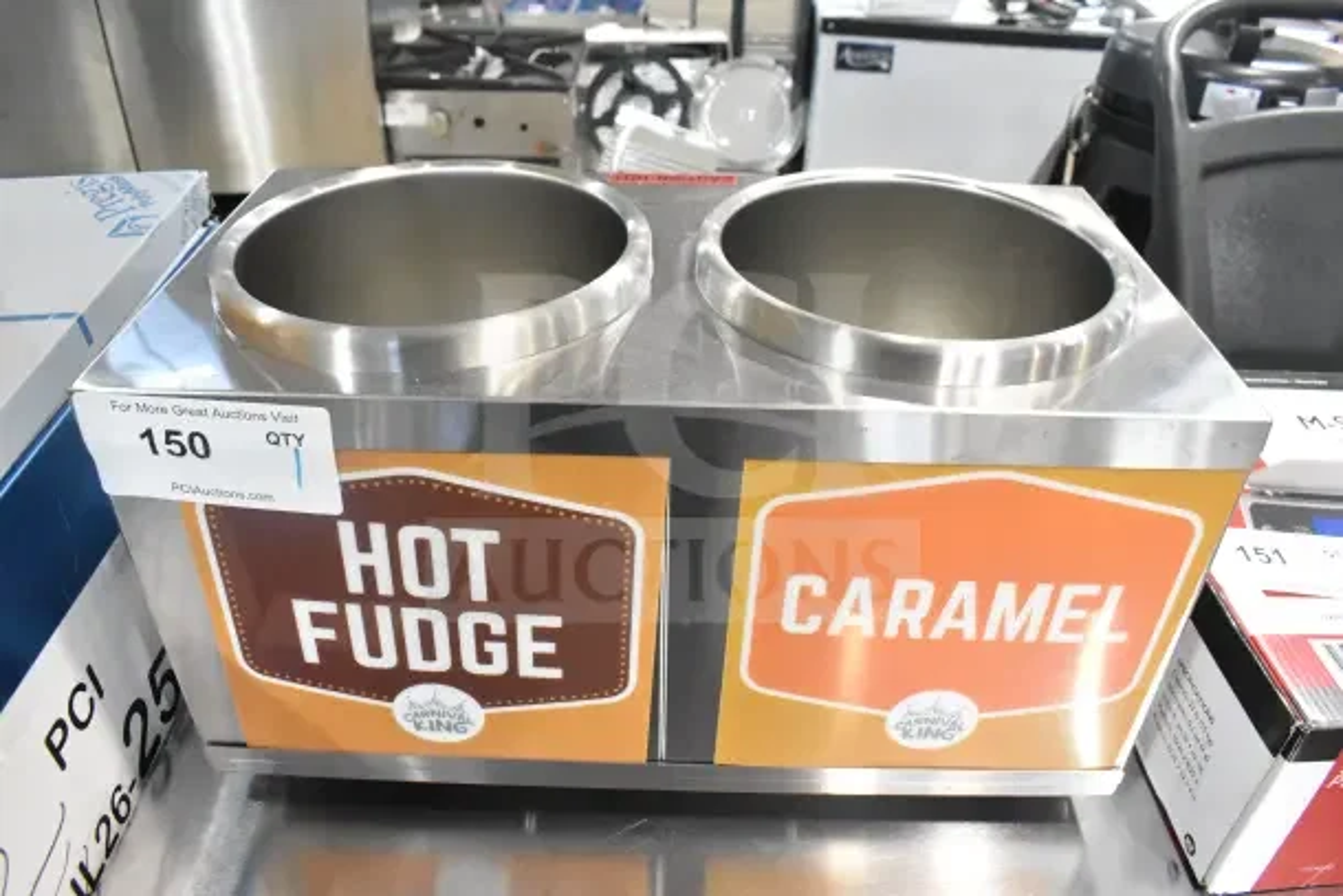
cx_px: 672
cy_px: 448
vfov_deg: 48.0
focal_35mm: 27
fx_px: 1007
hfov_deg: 67.4
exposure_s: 1/160
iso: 6400
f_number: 6.3
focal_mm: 18
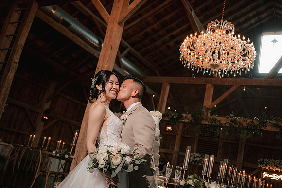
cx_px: 141
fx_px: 274
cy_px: 94
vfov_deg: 37.9
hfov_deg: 54.4
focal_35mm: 35
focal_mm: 35
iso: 500
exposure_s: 1/200
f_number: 3.2
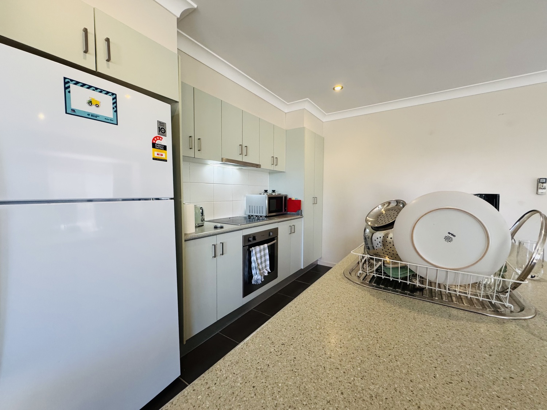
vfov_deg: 85.7
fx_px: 221
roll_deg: +0.2
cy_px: 205
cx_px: 274
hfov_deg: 102.1
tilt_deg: -2.9
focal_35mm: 14
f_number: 2.2
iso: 250
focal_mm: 2.22
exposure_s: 1/99
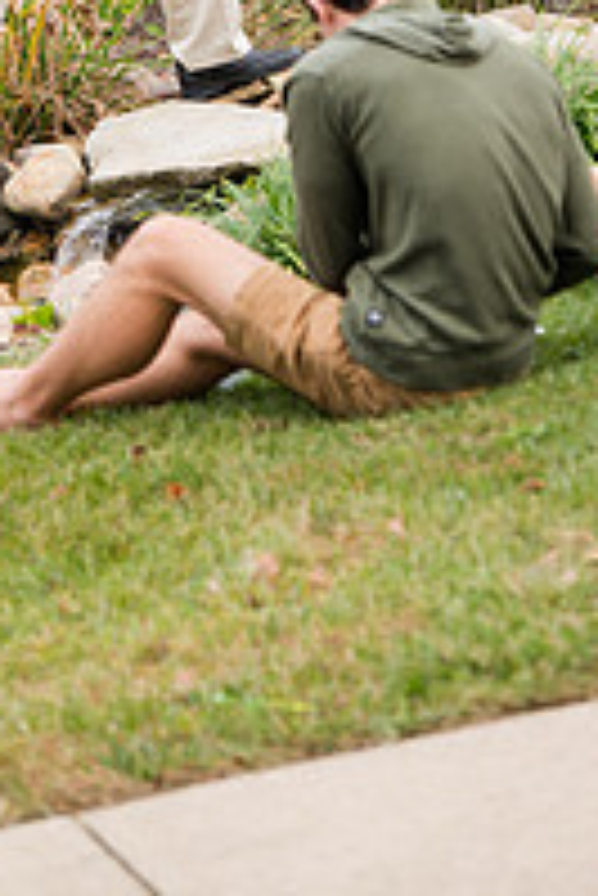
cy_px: -108
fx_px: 6292
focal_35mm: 253
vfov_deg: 8.1
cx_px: 180
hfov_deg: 5.4
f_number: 4
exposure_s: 1/400
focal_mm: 112
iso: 200
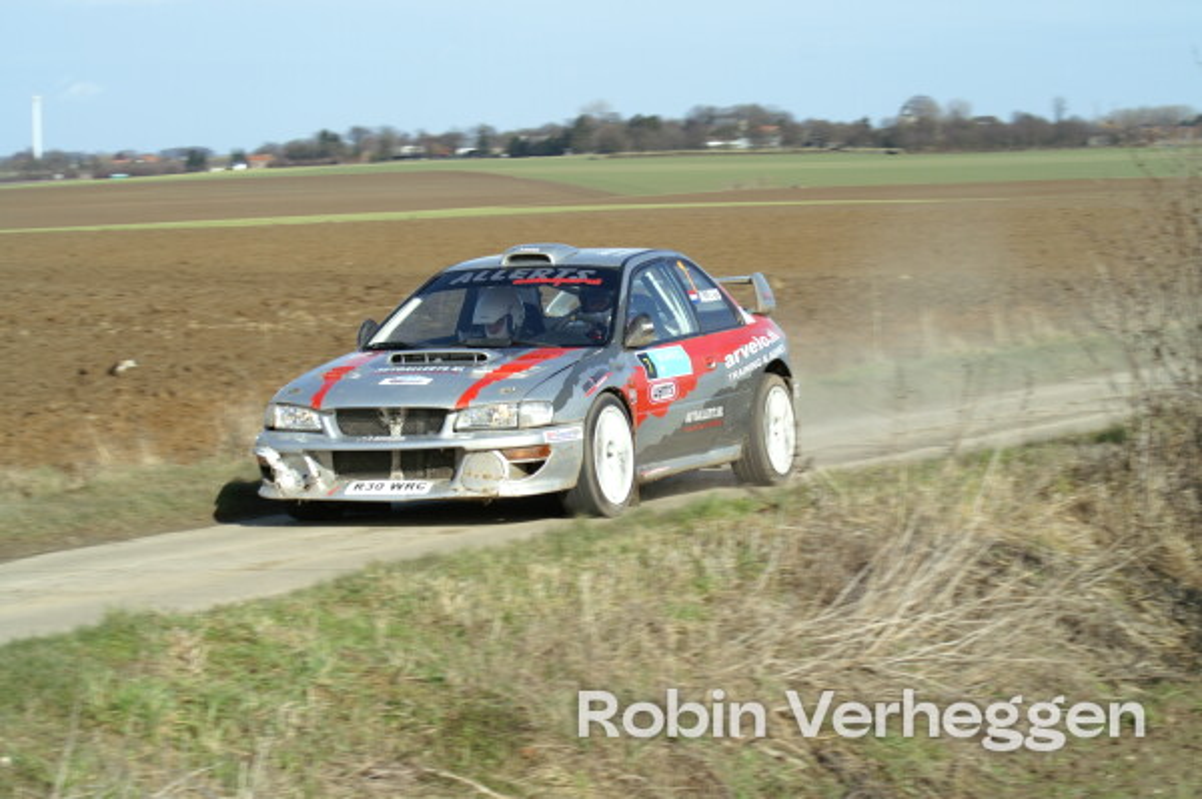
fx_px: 3753
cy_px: 400
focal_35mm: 112
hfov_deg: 18.2
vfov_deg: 12.2
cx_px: 601
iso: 100
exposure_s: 1/250
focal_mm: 75
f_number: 9
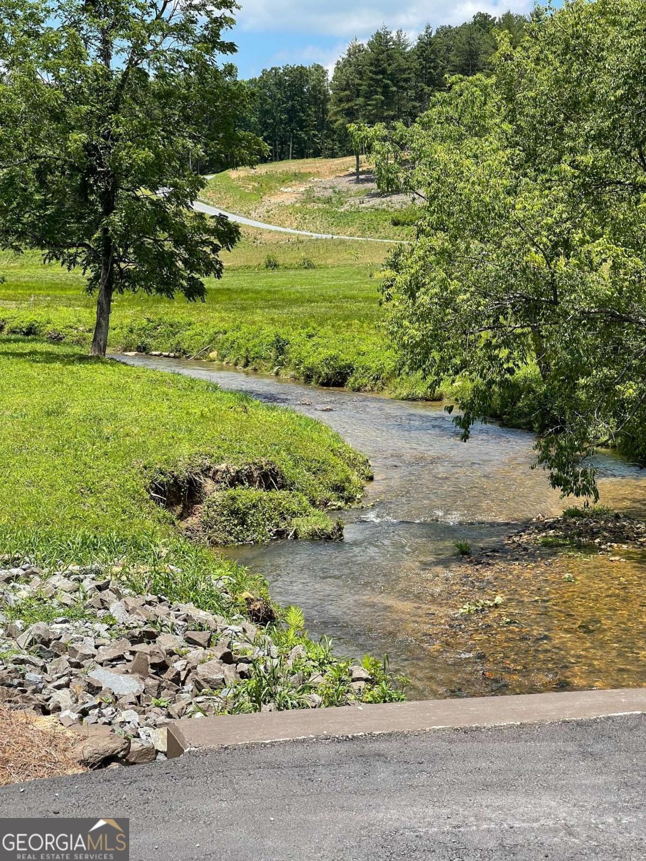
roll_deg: -0.4
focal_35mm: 64
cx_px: 323
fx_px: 1592
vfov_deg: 30.3
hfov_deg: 22.9
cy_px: 430
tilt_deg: -6.4
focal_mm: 7.5
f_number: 2.2
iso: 20
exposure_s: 1/786
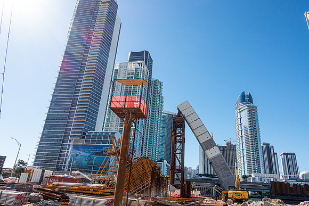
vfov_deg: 53.2
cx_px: 154
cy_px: 103
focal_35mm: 24
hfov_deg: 73.7
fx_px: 206
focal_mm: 8.8
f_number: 6.3
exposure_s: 1/400
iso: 125
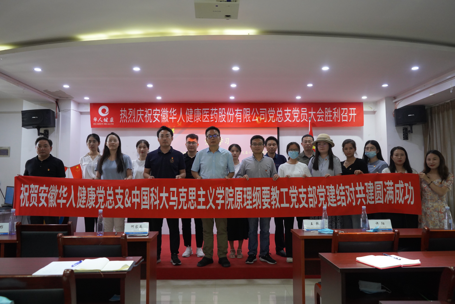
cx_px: 228
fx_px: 354
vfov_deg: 46.4
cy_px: 152
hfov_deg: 65.5
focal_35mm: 28
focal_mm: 28
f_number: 5
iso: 5000
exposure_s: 1/100
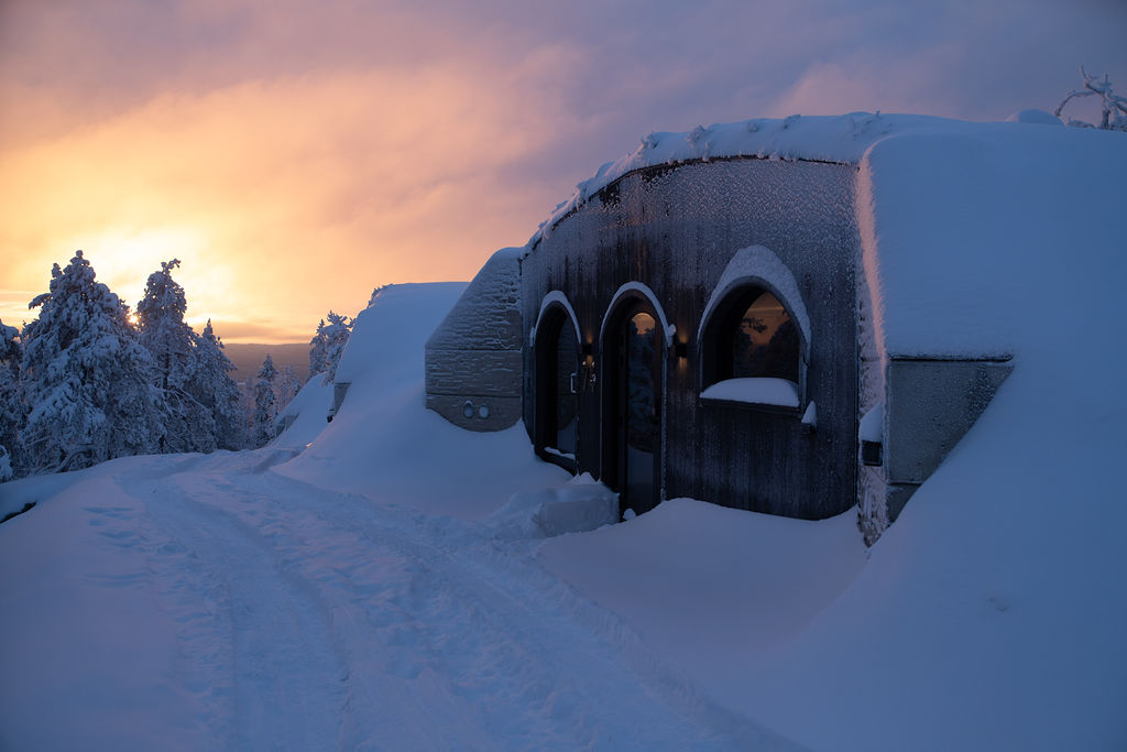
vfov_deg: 37.9
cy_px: 376
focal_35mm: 35
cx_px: 564
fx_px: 1096
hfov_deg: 54.4
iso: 320
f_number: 5
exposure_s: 1/400
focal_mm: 35
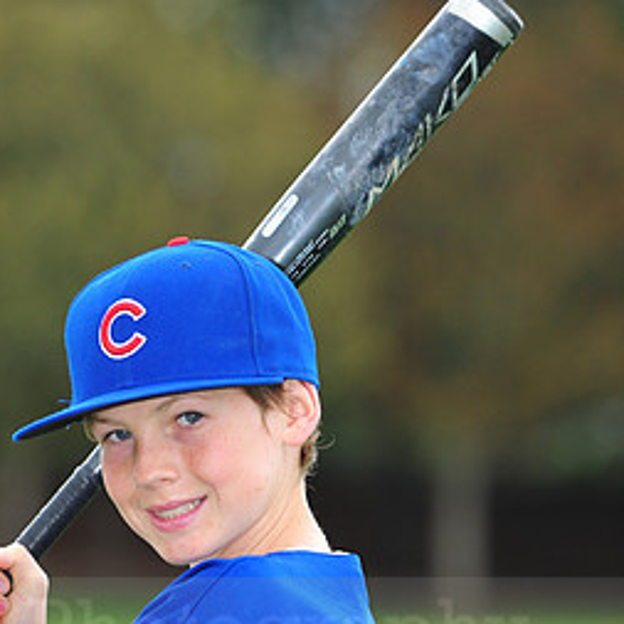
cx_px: 207
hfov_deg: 4.5
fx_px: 7933
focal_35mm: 389
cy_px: 612
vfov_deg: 4.5
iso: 400
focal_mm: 200
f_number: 5
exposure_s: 1/500
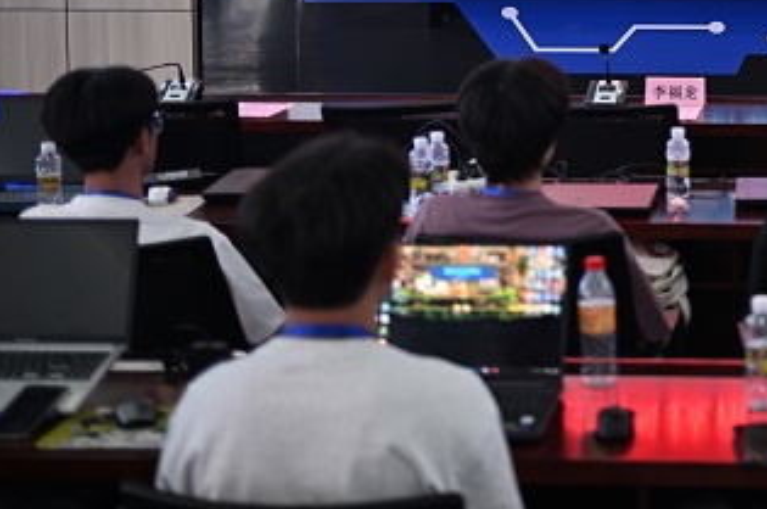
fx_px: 1893
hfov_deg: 21.7
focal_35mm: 89
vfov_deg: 15.0
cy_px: -34
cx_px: 845
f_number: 2
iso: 320
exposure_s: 1/160
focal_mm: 40
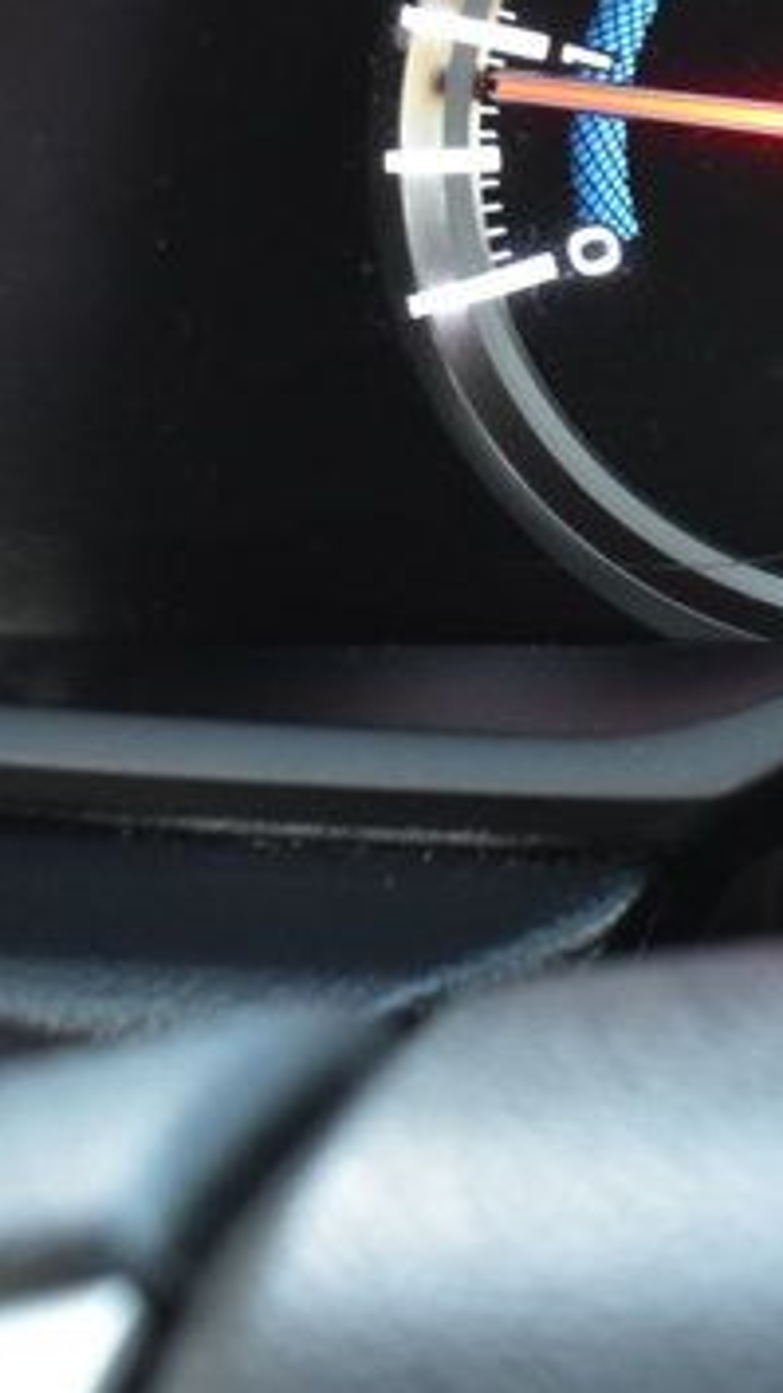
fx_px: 4025
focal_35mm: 109
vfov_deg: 19.2
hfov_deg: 9.8
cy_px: 67
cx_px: 1885
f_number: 5.6
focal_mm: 24
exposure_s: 1/15
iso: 1600
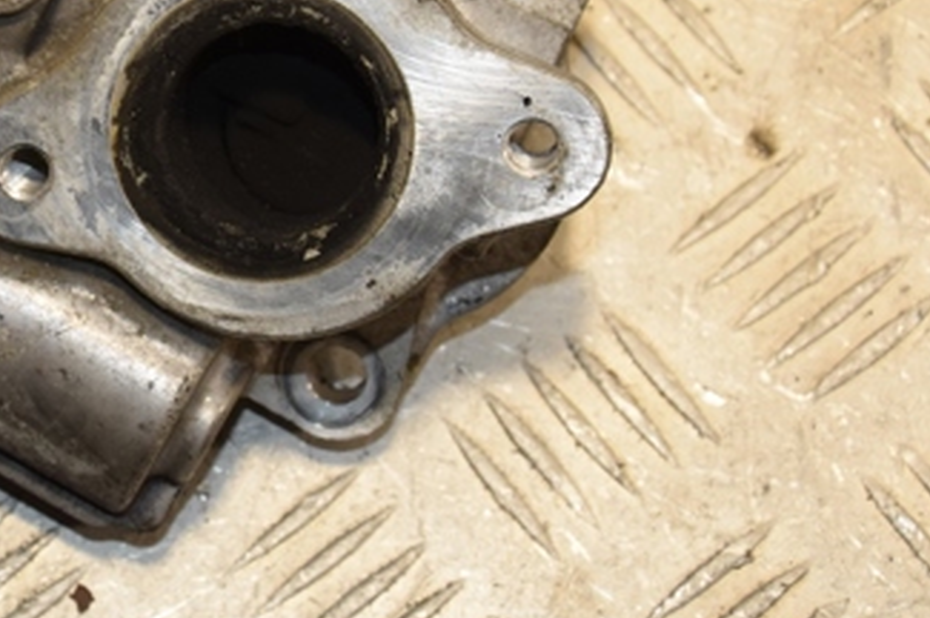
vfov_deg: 10.3
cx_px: 83
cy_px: 114
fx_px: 3432
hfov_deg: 15.2
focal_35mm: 133
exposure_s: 1/200
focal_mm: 45
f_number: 7.1
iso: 800
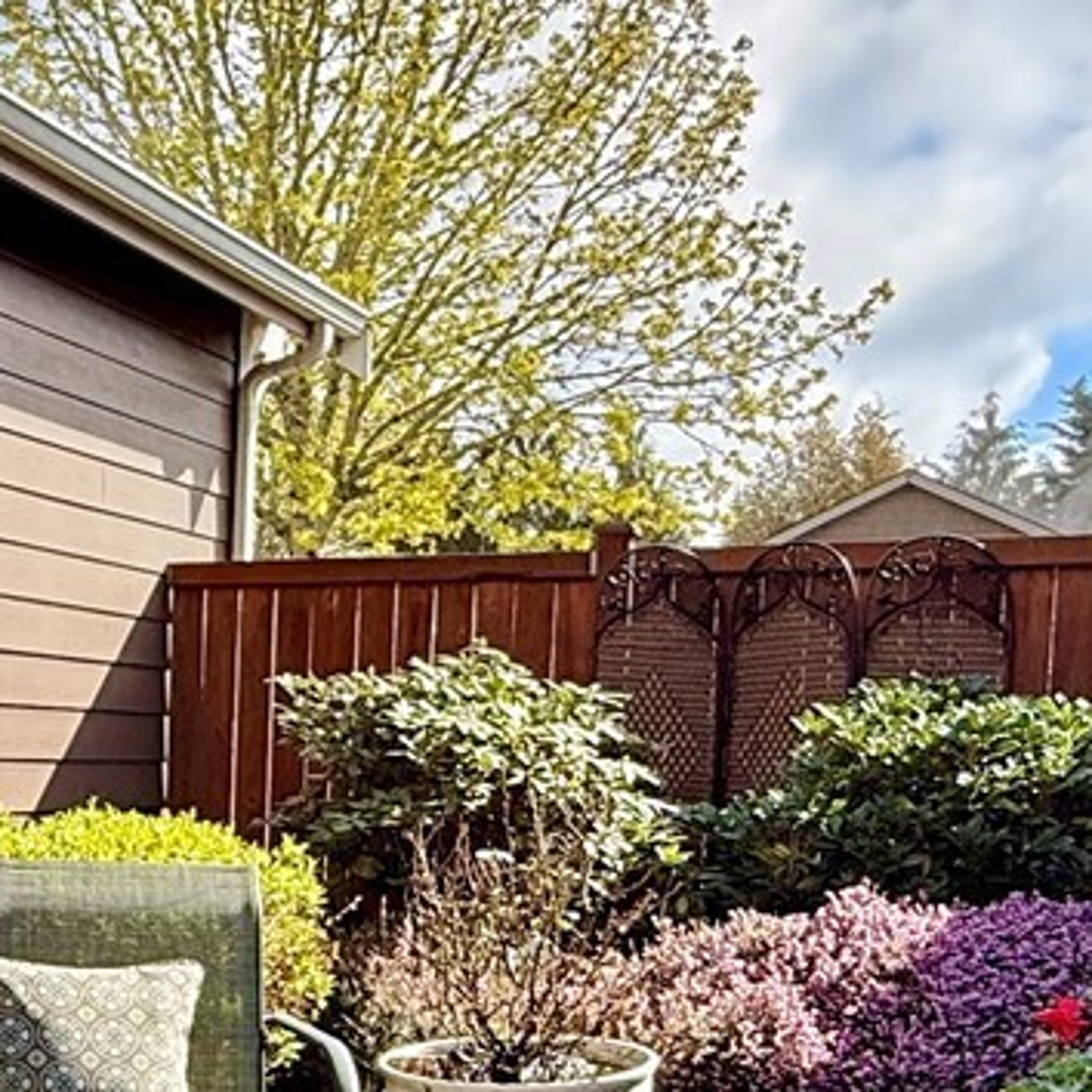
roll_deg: -2.1
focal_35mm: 56
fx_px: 1999
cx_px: -9
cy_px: 910
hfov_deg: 28.6
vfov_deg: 29.7
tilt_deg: -5.0
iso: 50
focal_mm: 2.22
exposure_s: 1/970
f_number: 2.2
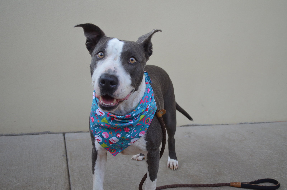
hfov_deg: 49.6
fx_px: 310
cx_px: 144
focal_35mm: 39
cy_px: 95
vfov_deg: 34.1
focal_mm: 26
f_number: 4.2
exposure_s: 1/500
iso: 1100
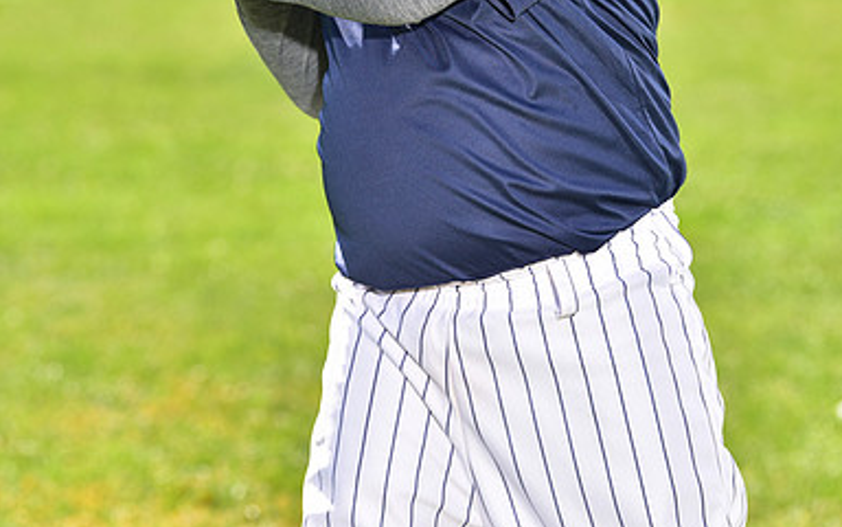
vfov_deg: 6.3
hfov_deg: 10.1
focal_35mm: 208
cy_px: -88
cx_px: 422
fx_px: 4773
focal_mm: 135
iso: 100
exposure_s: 1/250
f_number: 5
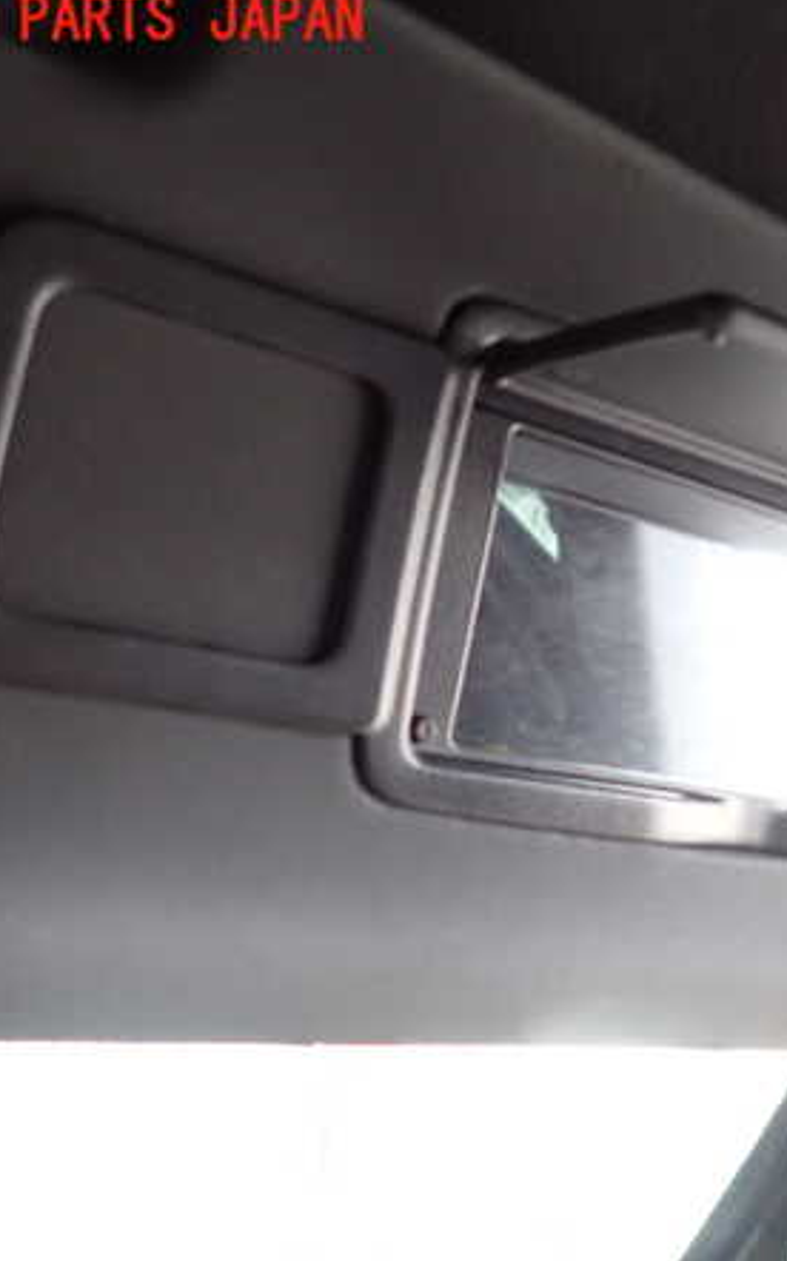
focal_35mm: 36
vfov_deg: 54.0
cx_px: 701
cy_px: 628
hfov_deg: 33.5
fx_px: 1236
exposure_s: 1/30
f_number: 2
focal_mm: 4.5
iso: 400
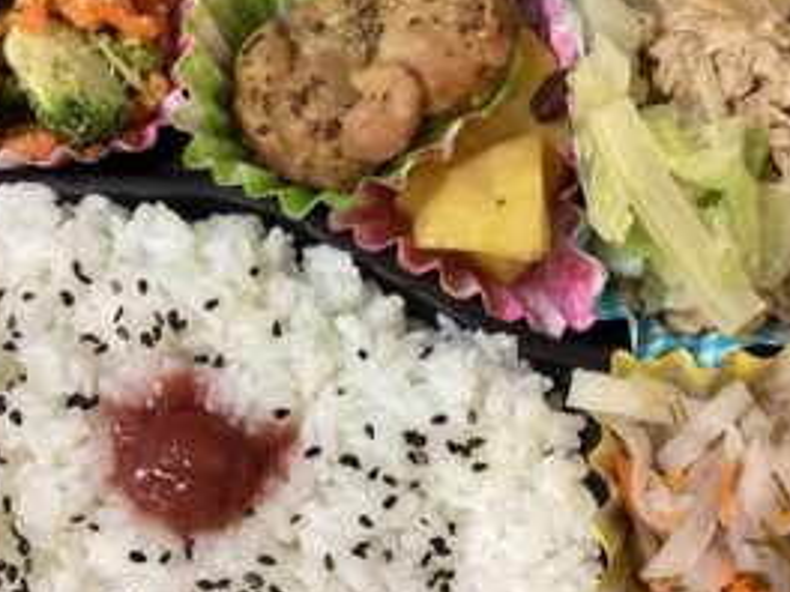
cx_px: 373
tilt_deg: -75.9
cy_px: 262
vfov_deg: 32.8
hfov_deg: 42.9
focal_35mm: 44
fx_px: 1004
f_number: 2.4
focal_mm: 3.3
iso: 250
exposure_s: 1/60
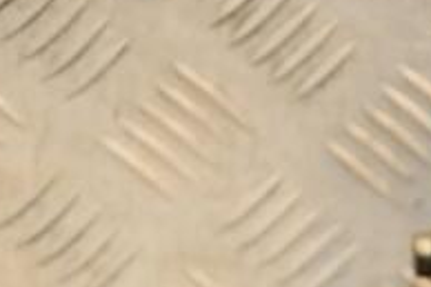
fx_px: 4169
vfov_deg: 3.9
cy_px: 412
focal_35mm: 349
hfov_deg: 5.9
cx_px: 631
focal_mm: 75
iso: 800
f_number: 5.3
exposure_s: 1/125
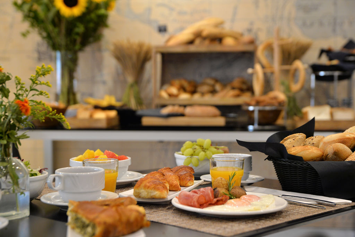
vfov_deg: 19.5
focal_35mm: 70
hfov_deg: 28.8
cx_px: 178
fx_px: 691
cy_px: 118
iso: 400
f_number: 4.5
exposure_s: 1/50
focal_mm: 70
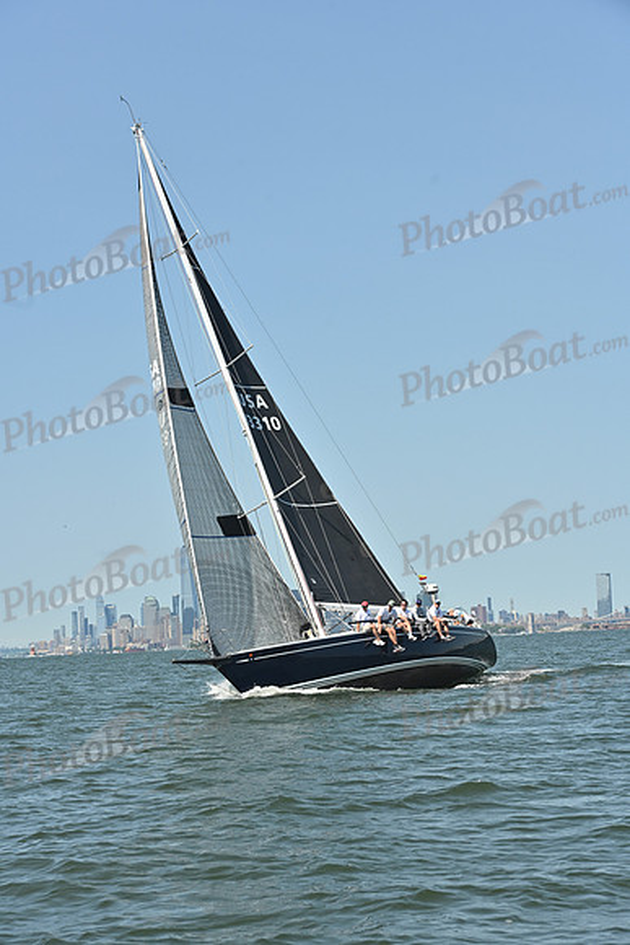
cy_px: 472
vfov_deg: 28.8
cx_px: 315
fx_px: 1836
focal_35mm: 70
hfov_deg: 19.5
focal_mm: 70
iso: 320
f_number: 8
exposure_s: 1/1250
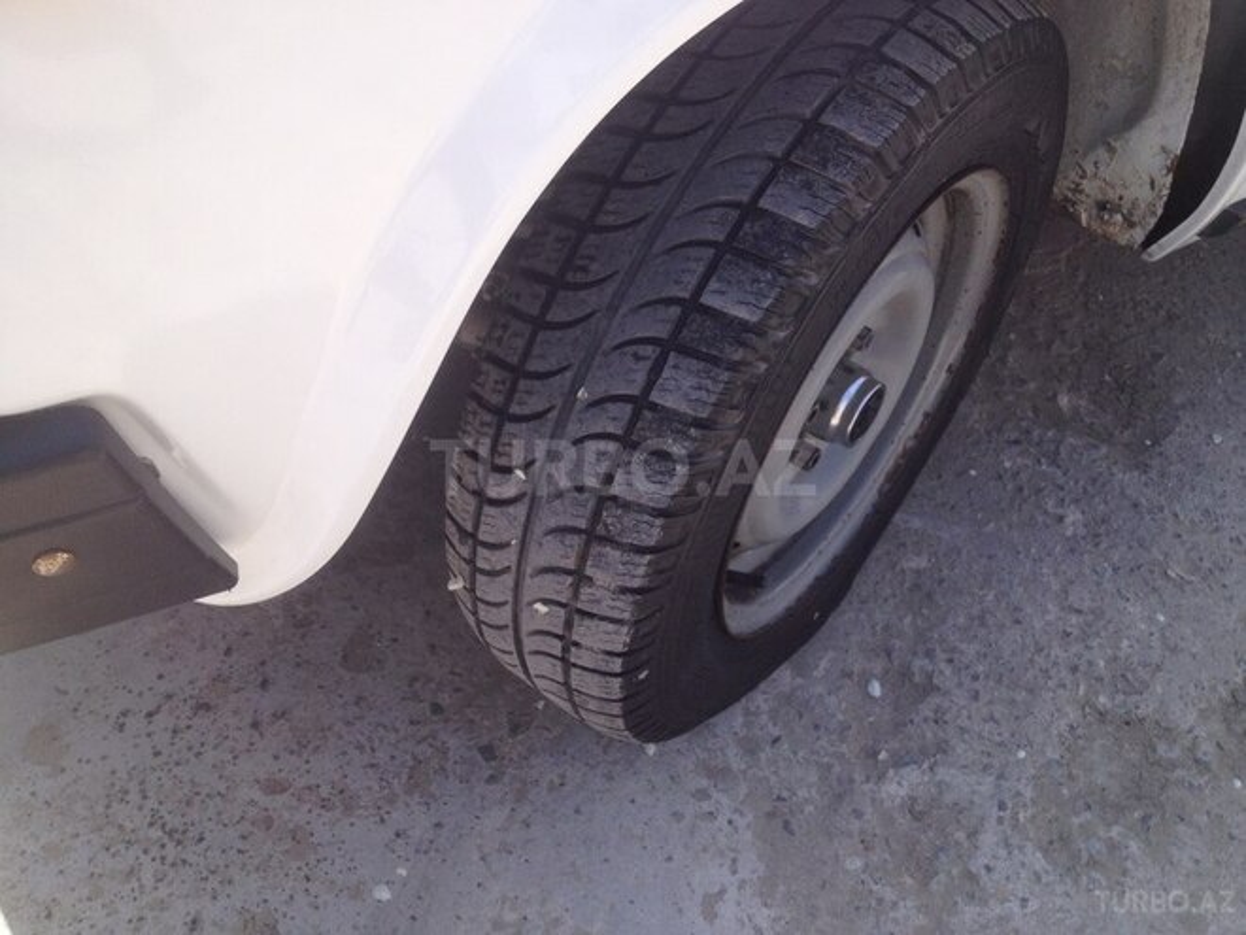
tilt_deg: -48.1
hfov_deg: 52.6
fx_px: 1260
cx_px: 623
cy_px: 468
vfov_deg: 40.7
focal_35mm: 35
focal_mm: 4.28
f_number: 2.4
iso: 50
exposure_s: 1/800
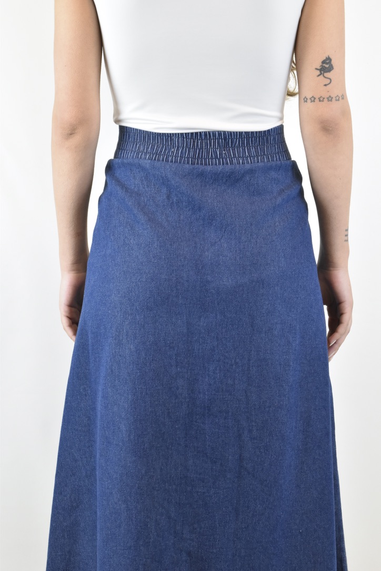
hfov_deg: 18.9
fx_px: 1143
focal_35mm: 72
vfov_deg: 28.1
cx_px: 190
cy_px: 286
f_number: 16
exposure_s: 1/20
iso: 1600
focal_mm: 48
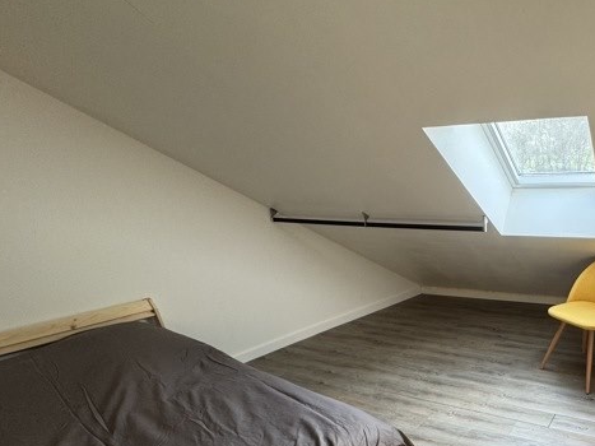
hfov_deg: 63.6
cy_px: 367
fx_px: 412
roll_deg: +3.2
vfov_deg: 52.5
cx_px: 498
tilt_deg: -26.9
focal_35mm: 24
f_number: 2.2
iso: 125
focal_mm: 2.22
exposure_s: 1/99
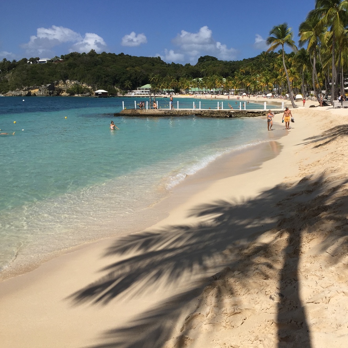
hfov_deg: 46.3
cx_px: 237
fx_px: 398
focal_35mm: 35
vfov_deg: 47.2
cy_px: 170
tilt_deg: -11.8
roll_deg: -0.8
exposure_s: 1/3968
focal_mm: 4.15
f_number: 2.2
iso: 32
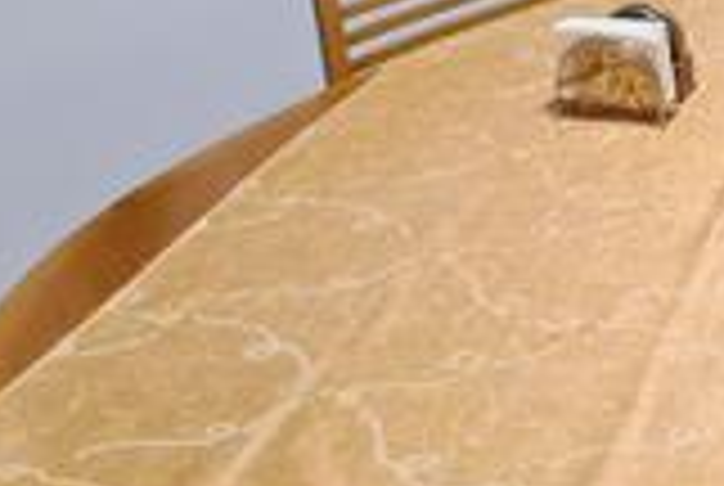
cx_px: 962
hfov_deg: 25.7
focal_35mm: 66
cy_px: -364
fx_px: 1330
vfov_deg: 17.3
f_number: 2.2
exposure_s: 1/24
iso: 320
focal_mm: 1.64
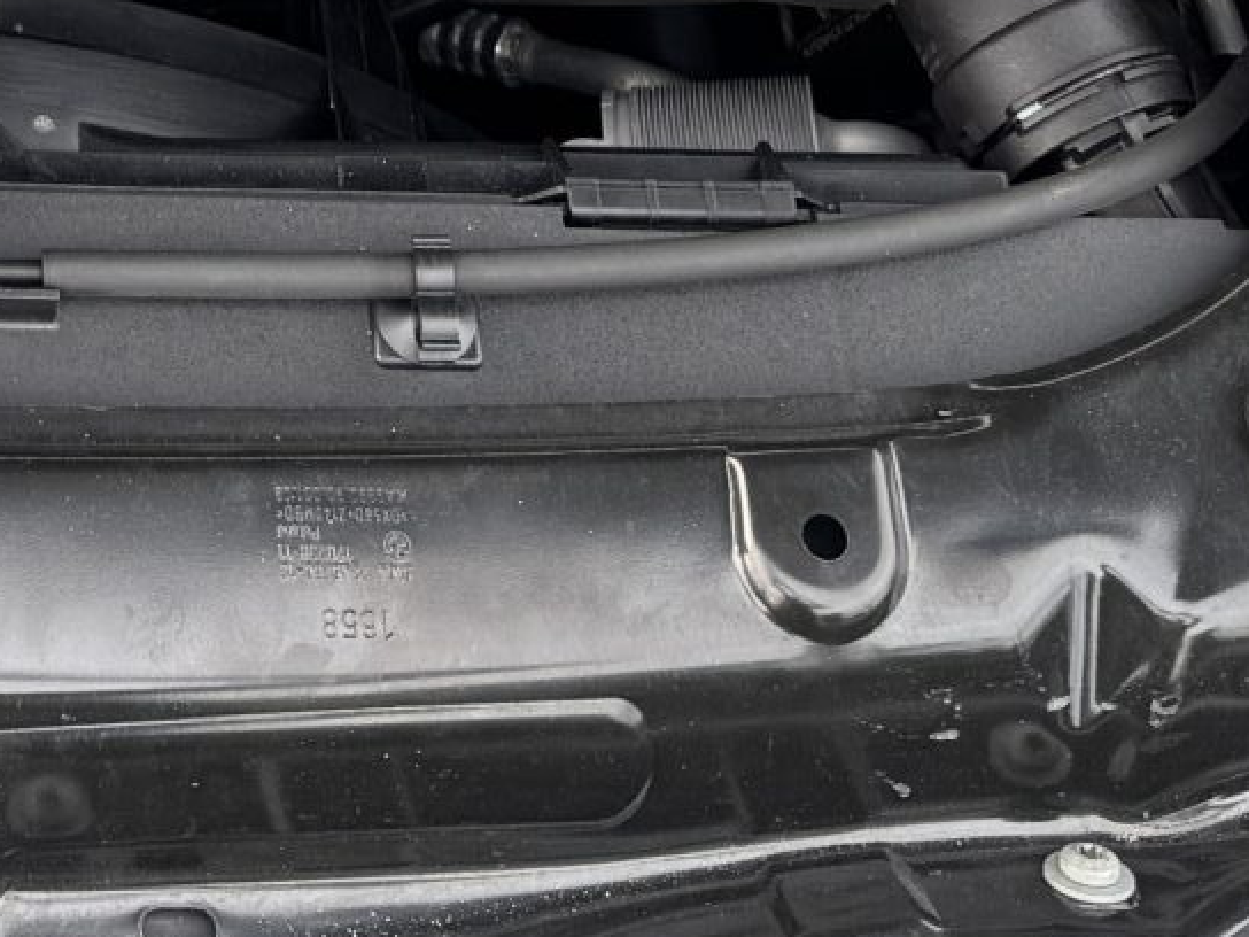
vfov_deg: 11.3
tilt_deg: -55.4
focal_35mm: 113
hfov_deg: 16.5
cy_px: -1160
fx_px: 4077
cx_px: -344
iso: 80
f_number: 1.78
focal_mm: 6.76
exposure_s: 1/185
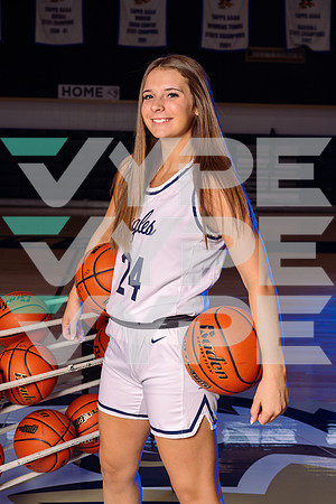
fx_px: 770
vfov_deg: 36.2
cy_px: 252
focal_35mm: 55
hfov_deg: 24.6
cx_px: 168
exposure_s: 1/250
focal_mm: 55
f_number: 5.6
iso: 100
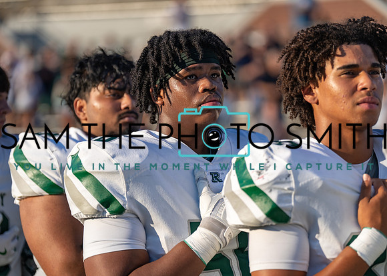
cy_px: 138
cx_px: 194
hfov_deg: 14.4
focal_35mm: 139
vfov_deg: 10.3
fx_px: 1531
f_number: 2.8
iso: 100
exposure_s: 1/1600
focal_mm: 133
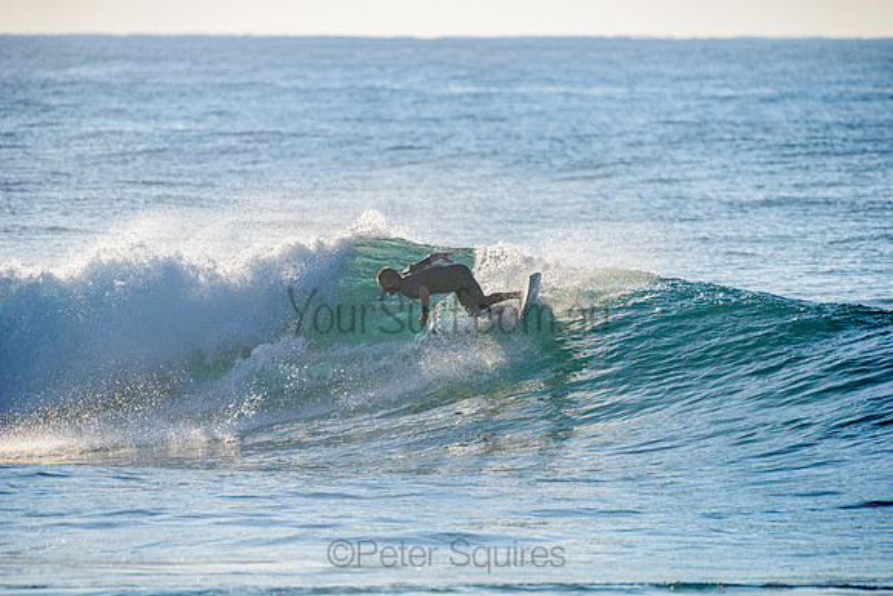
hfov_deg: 4.1
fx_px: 12405
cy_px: 298
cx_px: 446
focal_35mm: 500
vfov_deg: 2.8
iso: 140
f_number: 5.6
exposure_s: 1/2000
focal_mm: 500
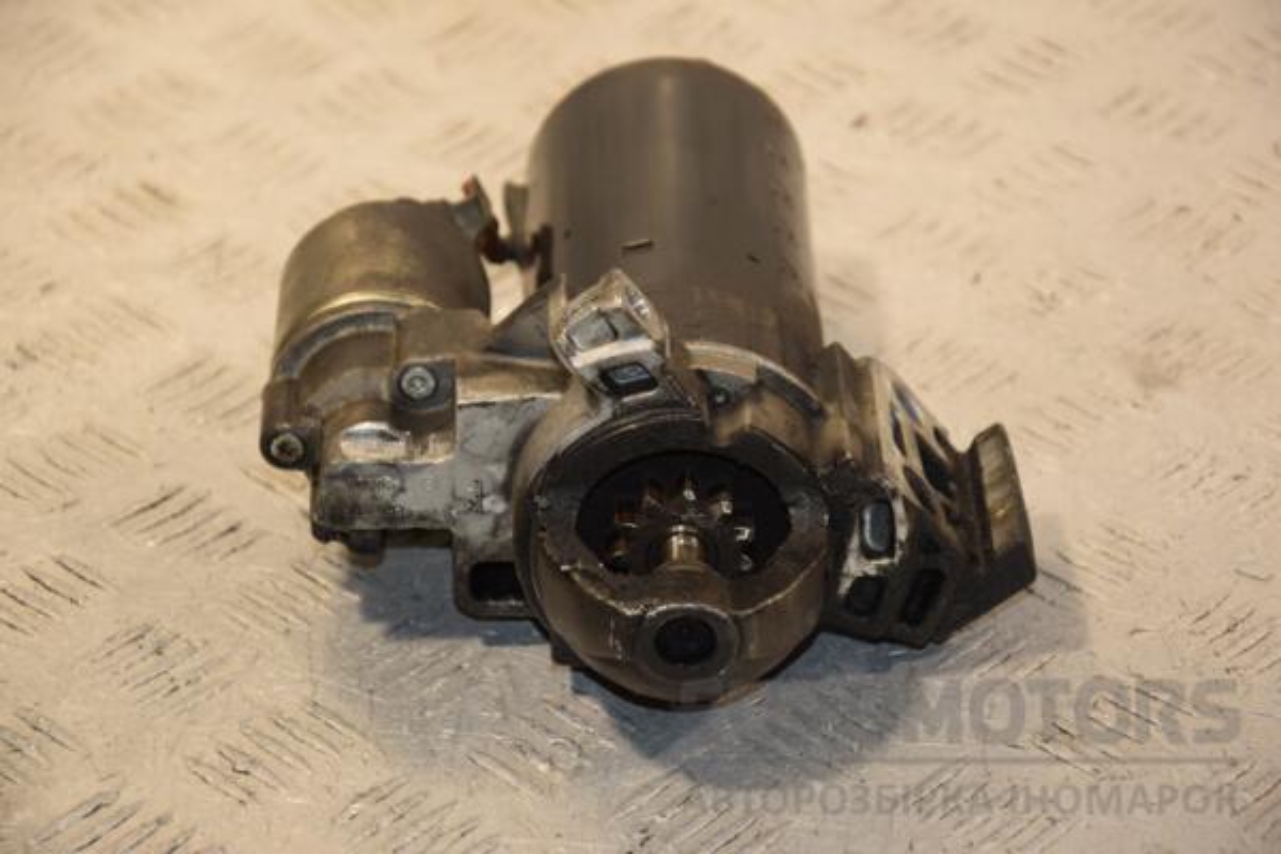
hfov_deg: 16.1
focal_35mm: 128
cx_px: 640
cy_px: 427
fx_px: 4537
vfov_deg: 10.8
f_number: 5.6
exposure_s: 1/160
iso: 800
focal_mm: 85
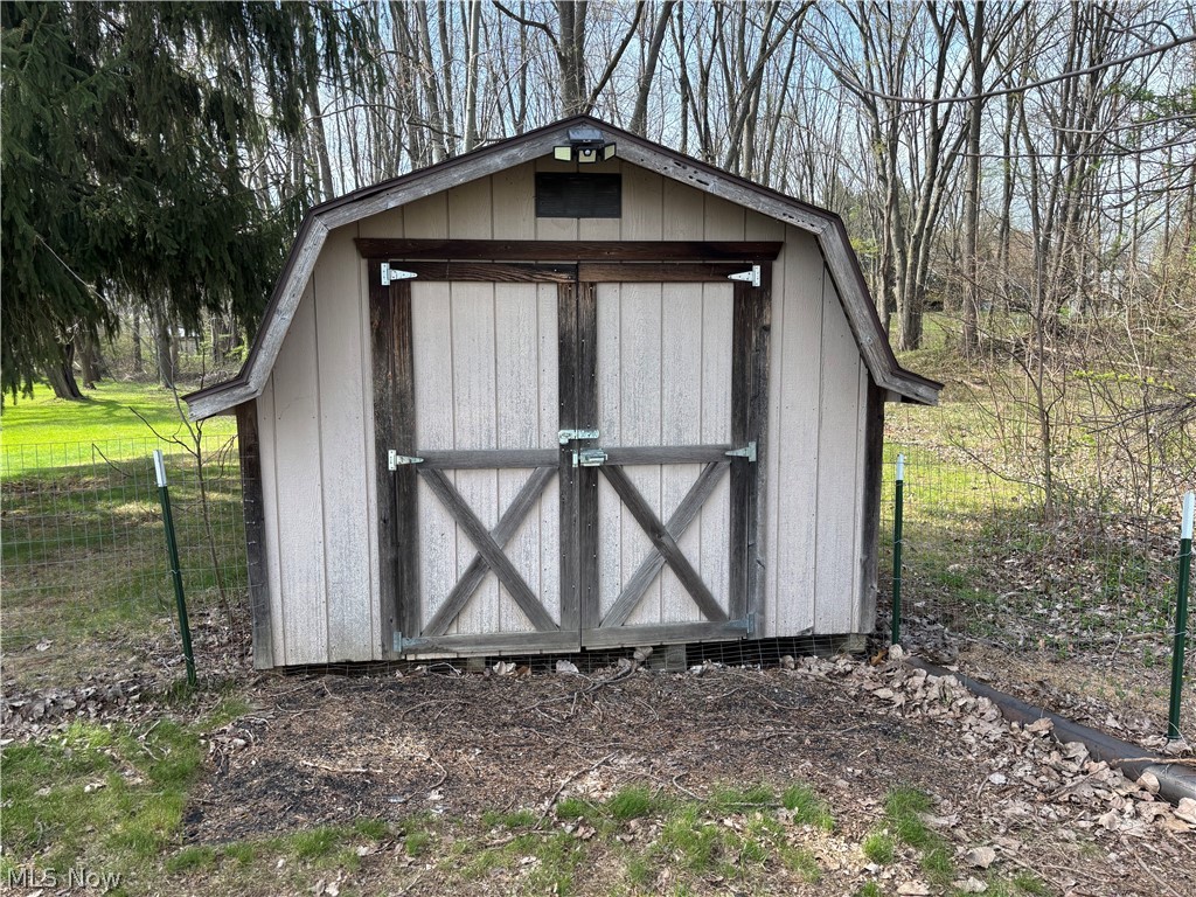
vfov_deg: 53.1
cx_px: 598
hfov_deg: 67.3
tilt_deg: -5.3
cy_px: 448
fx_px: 898
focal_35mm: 26
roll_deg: +2.2
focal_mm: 5.96
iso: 50
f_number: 1.6
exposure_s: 1/591
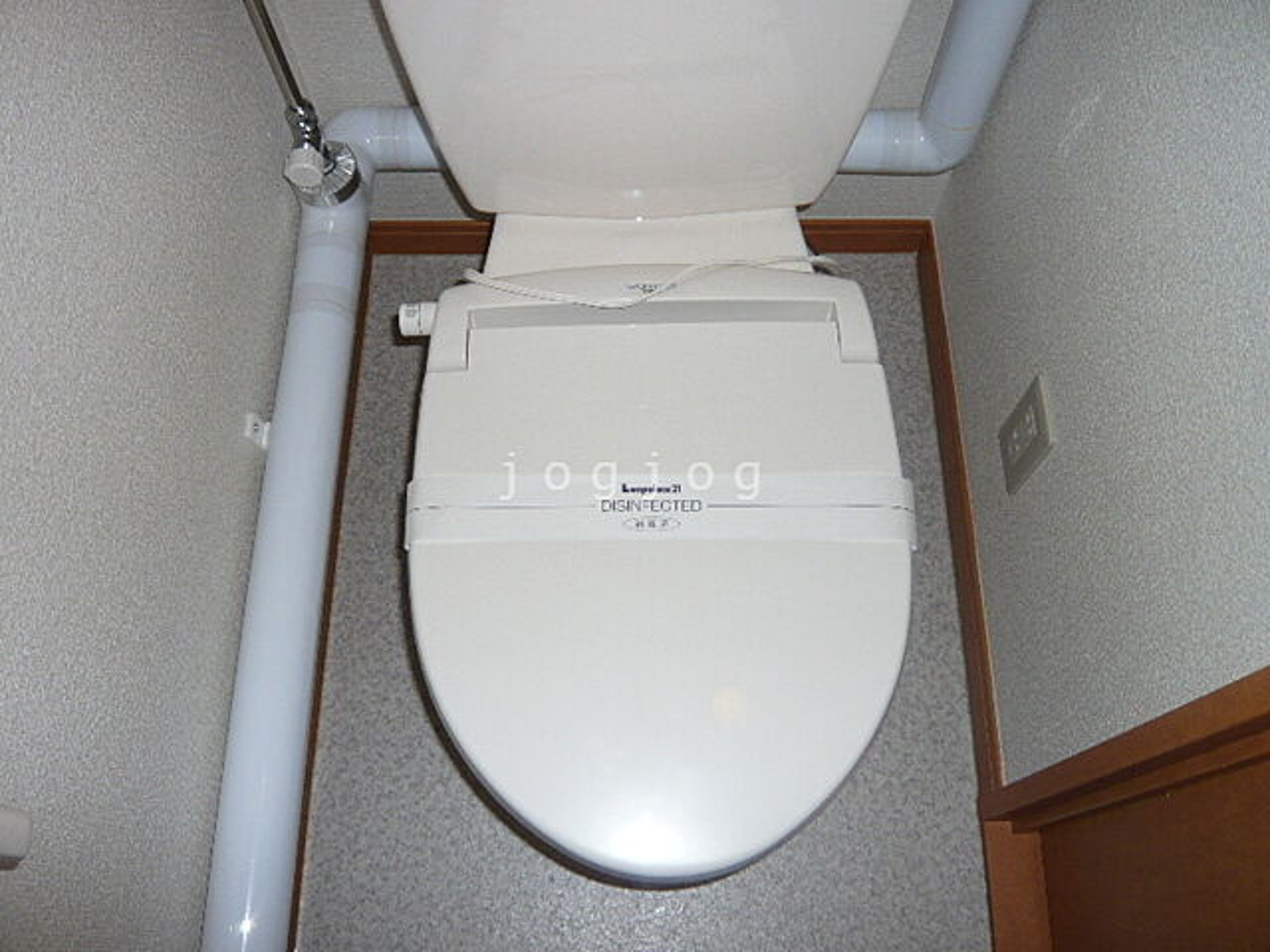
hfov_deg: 63.4
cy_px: 476
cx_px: 635
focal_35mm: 28
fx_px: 1027
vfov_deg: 49.7
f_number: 2.8
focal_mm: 4.6
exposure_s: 1/30
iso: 100
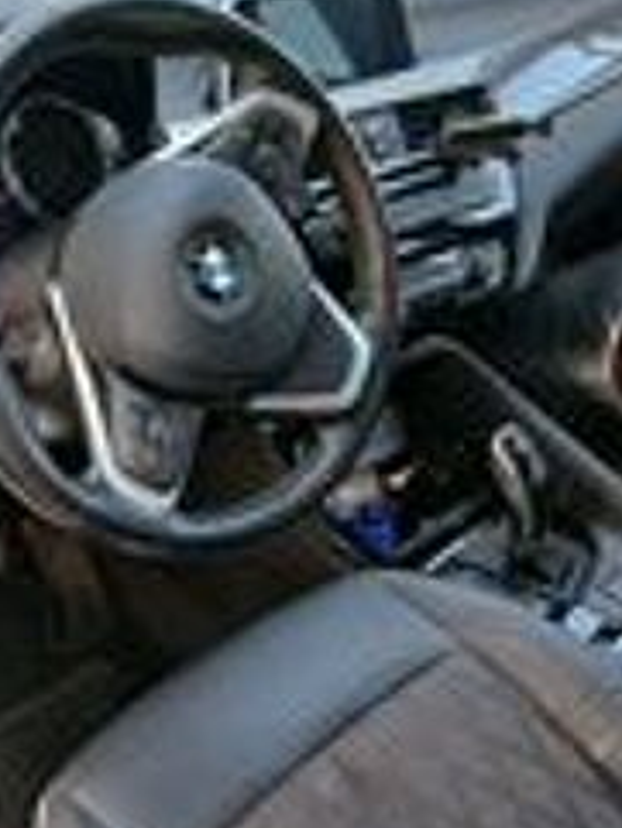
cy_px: 438
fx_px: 1101
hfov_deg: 31.4
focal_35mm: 46
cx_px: 244
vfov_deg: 41.2
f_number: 1.8
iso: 50
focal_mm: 3.98
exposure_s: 1/50
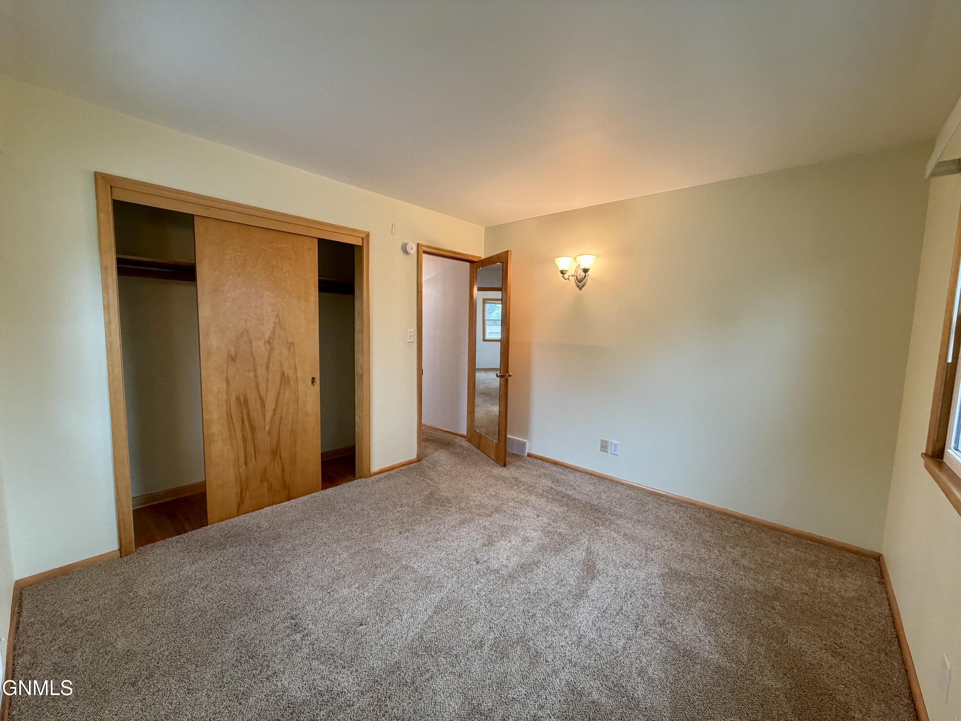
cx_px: 480
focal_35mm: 14
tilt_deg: -4.5
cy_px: 360
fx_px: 389
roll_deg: -1.4
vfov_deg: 85.7
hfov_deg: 102.1
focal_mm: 2.22
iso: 250
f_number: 2.2
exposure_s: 1/60
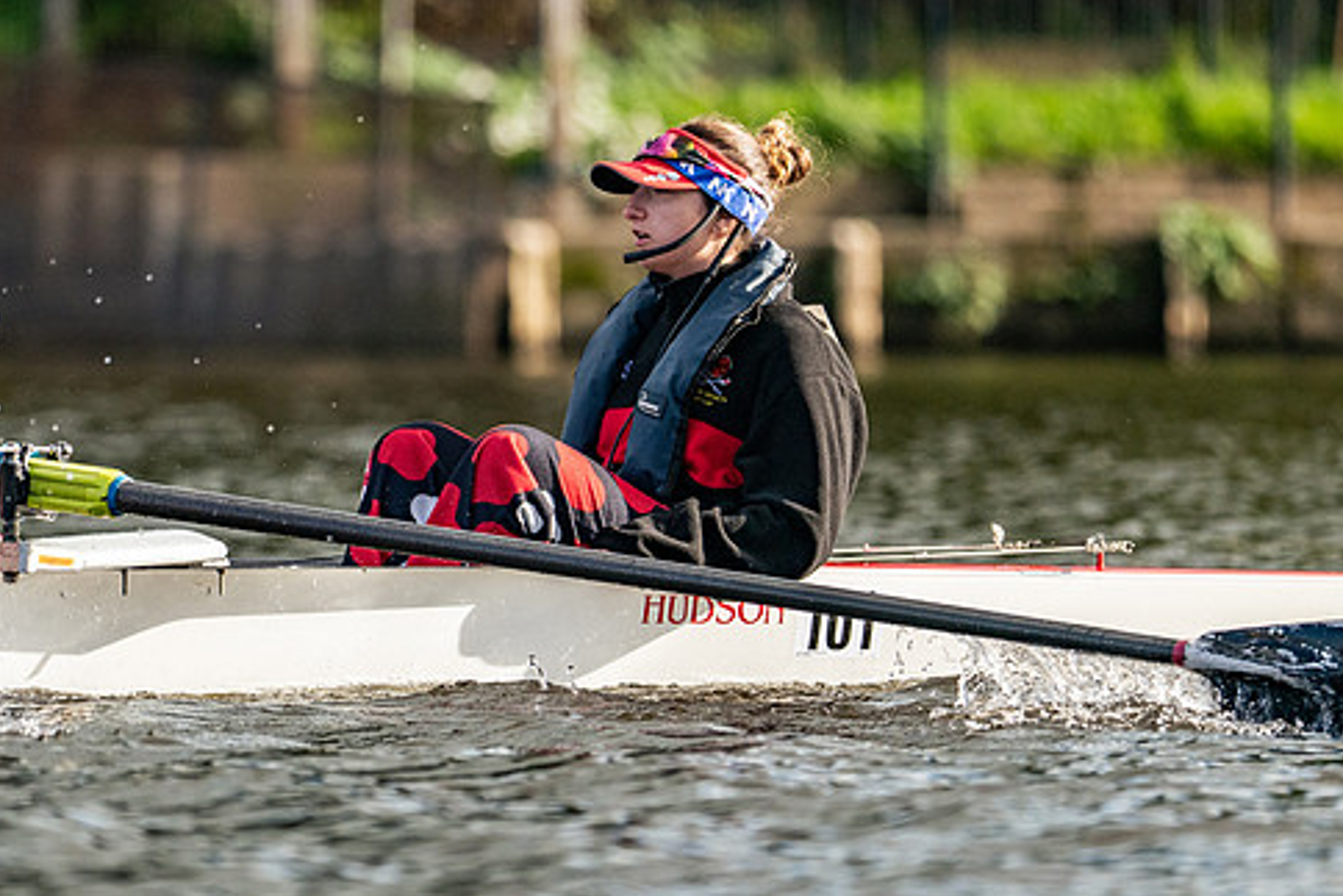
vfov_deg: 1.9
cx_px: 577
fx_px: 26866
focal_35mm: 720
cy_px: 401
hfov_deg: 2.9
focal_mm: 400
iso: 500
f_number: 4.5
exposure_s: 1/2500
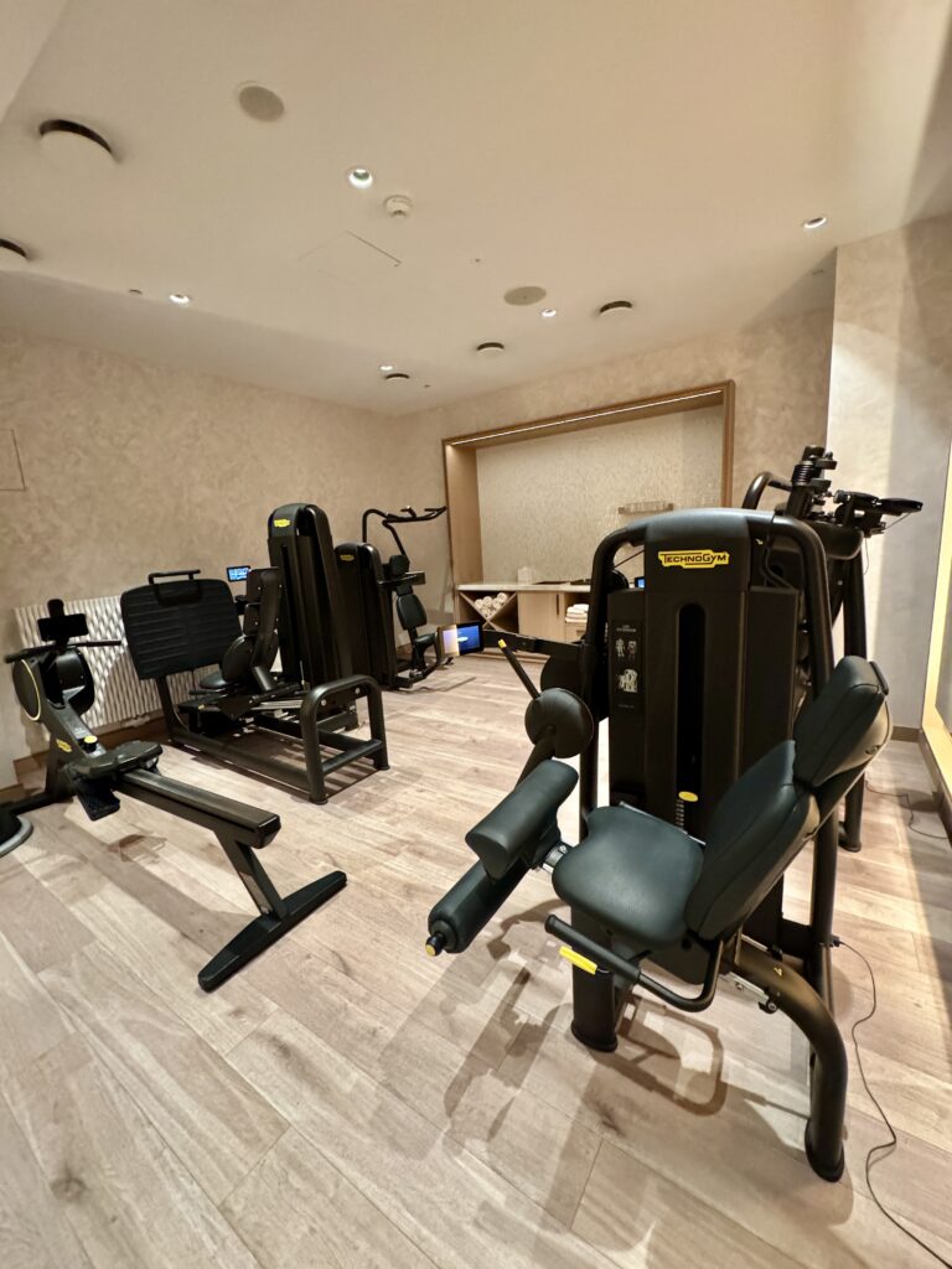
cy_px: 634
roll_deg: +2.6
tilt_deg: -10.3
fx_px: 513
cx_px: 476
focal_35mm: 14
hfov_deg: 85.7
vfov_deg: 102.1
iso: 1250
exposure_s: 1/52
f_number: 2.2
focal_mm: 2.22
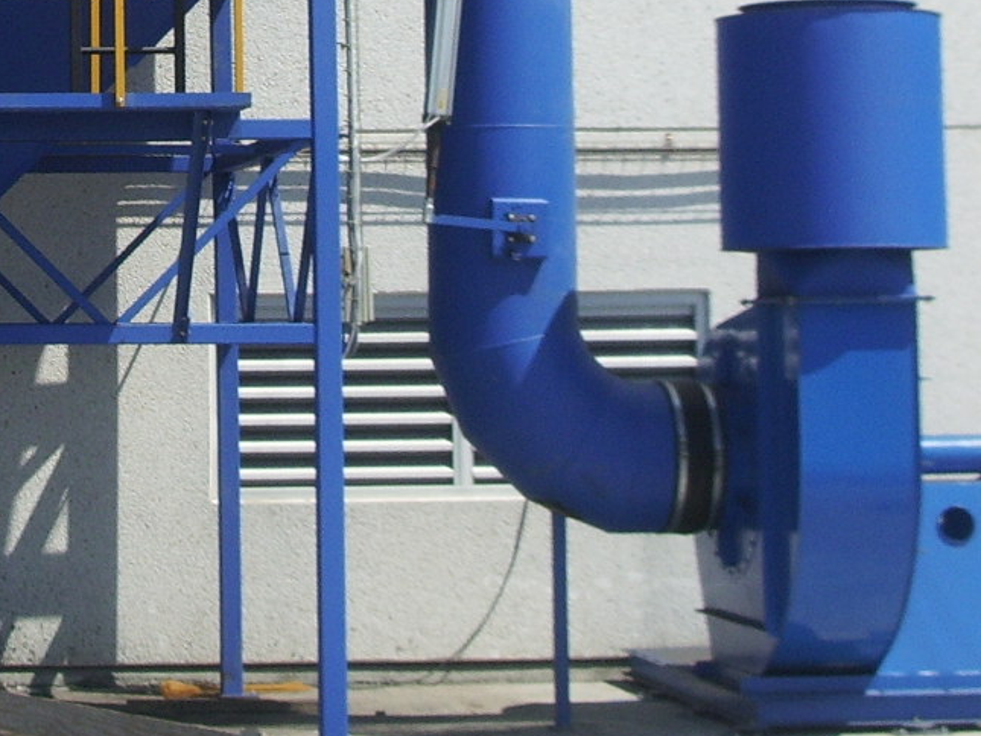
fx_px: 3515
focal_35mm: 124
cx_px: -87
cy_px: -143
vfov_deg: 11.7
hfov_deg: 15.5
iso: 100
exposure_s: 1/500
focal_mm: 8.2
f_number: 5
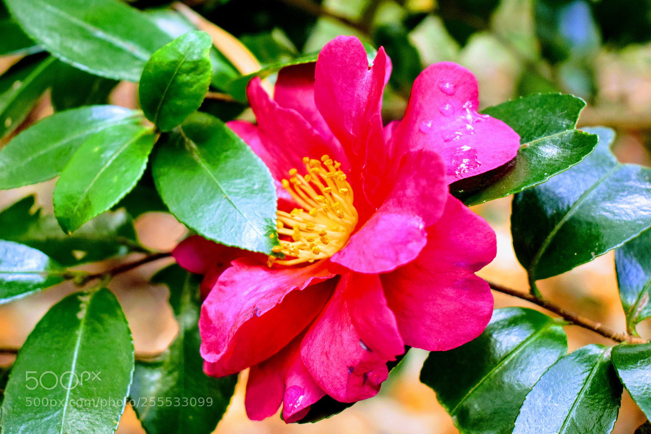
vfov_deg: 21.6
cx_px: 326
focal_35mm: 63
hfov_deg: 31.9
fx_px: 1139
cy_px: 217
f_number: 5
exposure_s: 1/60
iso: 1800
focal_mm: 42
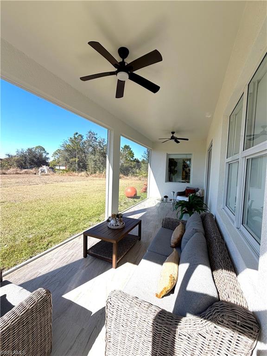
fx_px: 144
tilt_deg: -1.5
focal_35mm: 14
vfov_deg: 102.1
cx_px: 134
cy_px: 178
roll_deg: -2.2
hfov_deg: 85.7
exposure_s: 1/574
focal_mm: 2.22
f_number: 2.2
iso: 40
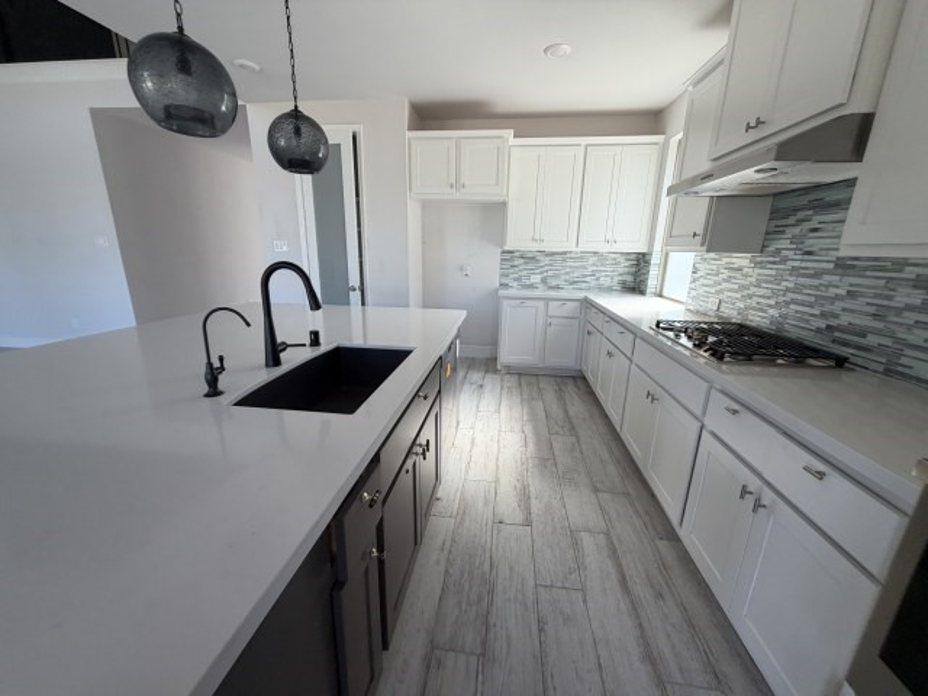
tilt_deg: -11.4
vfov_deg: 85.7
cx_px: 464
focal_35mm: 14
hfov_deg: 102.1
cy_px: 348
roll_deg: -2.5
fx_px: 375
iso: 80
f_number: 2.2
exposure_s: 1/121
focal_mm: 2.22
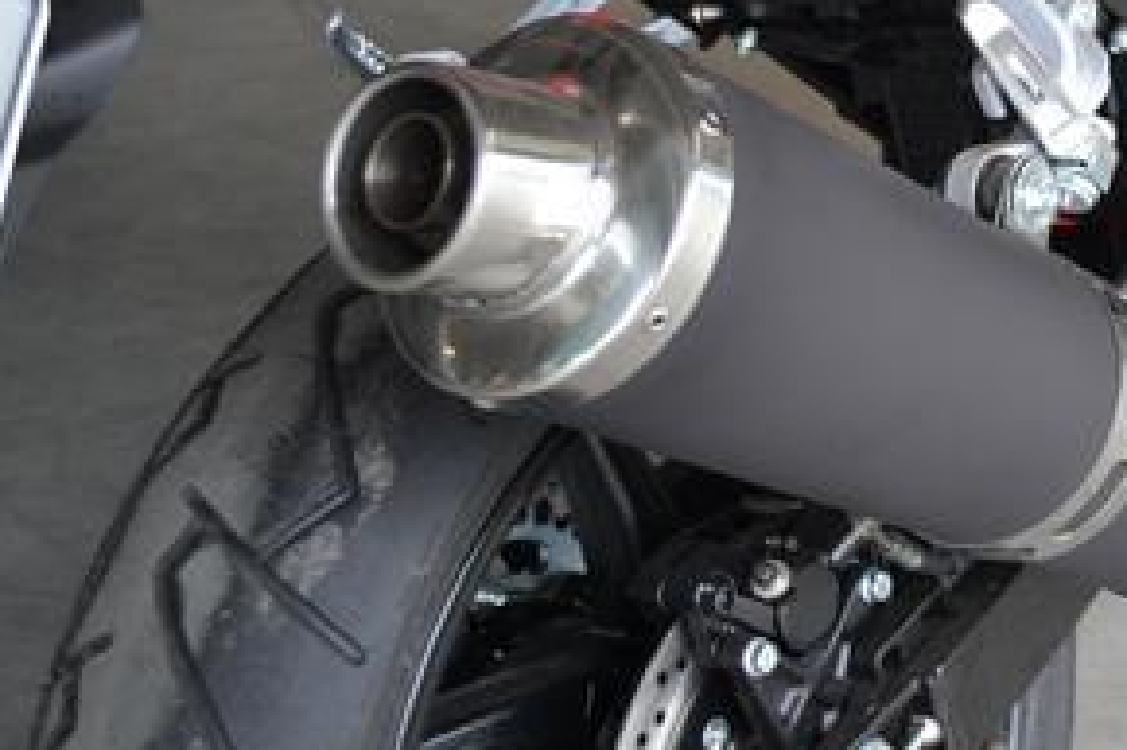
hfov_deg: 26.5
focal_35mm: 71
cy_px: -17
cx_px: 1199
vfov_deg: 18.6
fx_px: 2221
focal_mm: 22
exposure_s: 1/40
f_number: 3.8
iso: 400
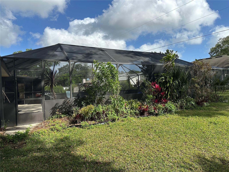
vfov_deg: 56.8
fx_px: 159
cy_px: 86
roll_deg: +1.6
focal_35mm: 24
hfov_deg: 71.6
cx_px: 114
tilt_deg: +0.5
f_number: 1.78
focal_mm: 6.86
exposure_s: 1/4184
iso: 80
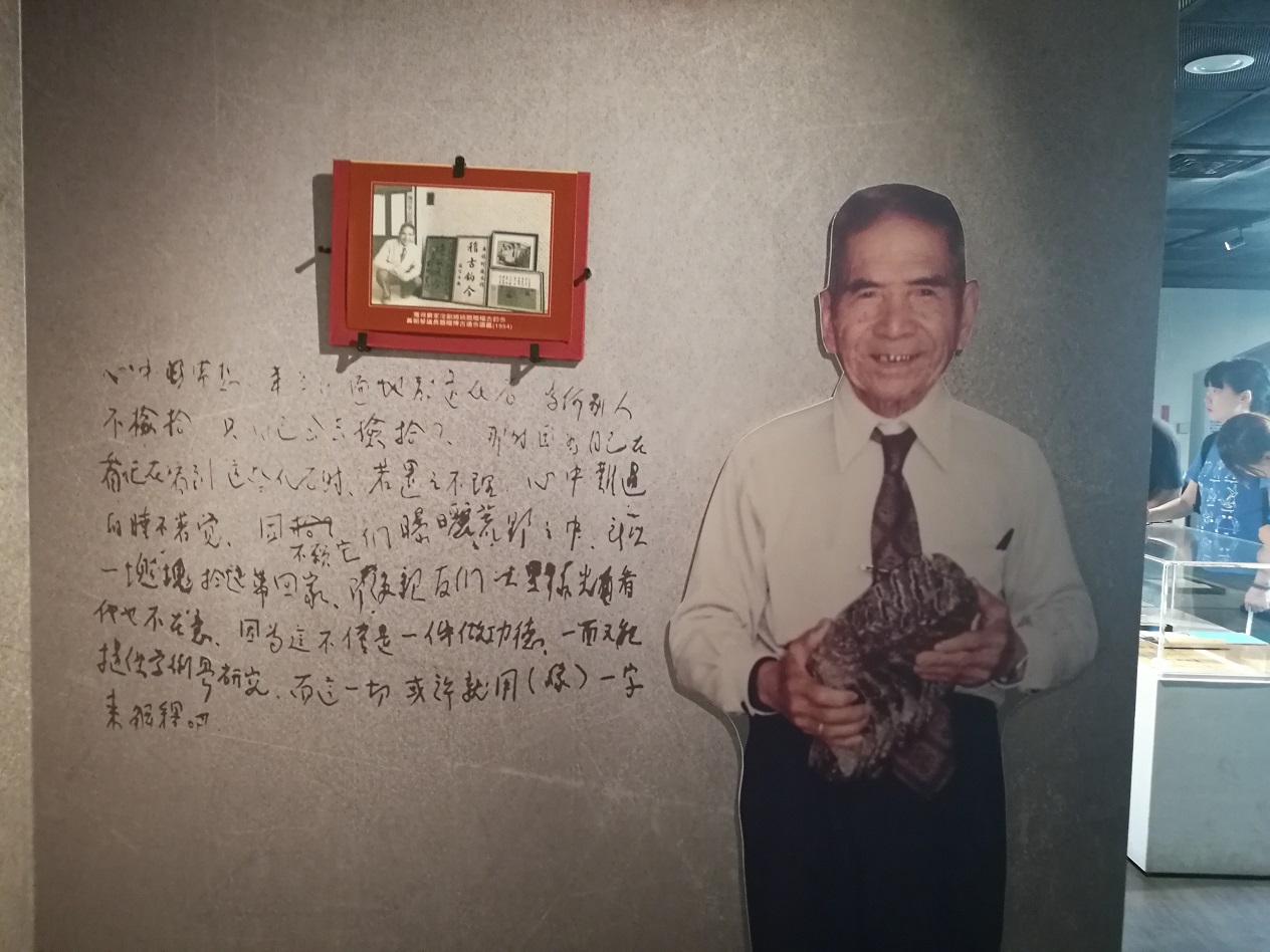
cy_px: 476
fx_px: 991
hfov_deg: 65.3
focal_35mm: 27
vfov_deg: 51.4
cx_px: 635
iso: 640
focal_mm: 4.5
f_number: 2.2
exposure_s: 1/20
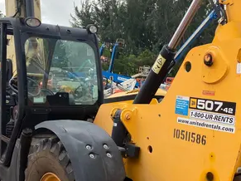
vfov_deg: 27.2
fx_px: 369
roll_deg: -4.8
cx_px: 151
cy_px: 131
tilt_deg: -6.8
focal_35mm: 53
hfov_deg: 36.0
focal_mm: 3.99
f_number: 1.8
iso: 32
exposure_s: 1/578
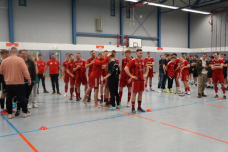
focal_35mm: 36
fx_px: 228
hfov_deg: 53.2
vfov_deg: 36.8
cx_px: 114
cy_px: 76
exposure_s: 1/60
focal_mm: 24
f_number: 4
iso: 640
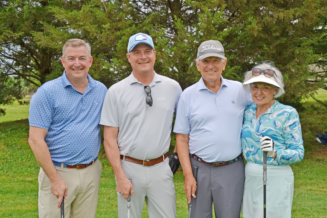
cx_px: 164
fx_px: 477
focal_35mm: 52
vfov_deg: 25.8
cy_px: 109
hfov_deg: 37.8
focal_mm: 35
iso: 100
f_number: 8
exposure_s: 1/200
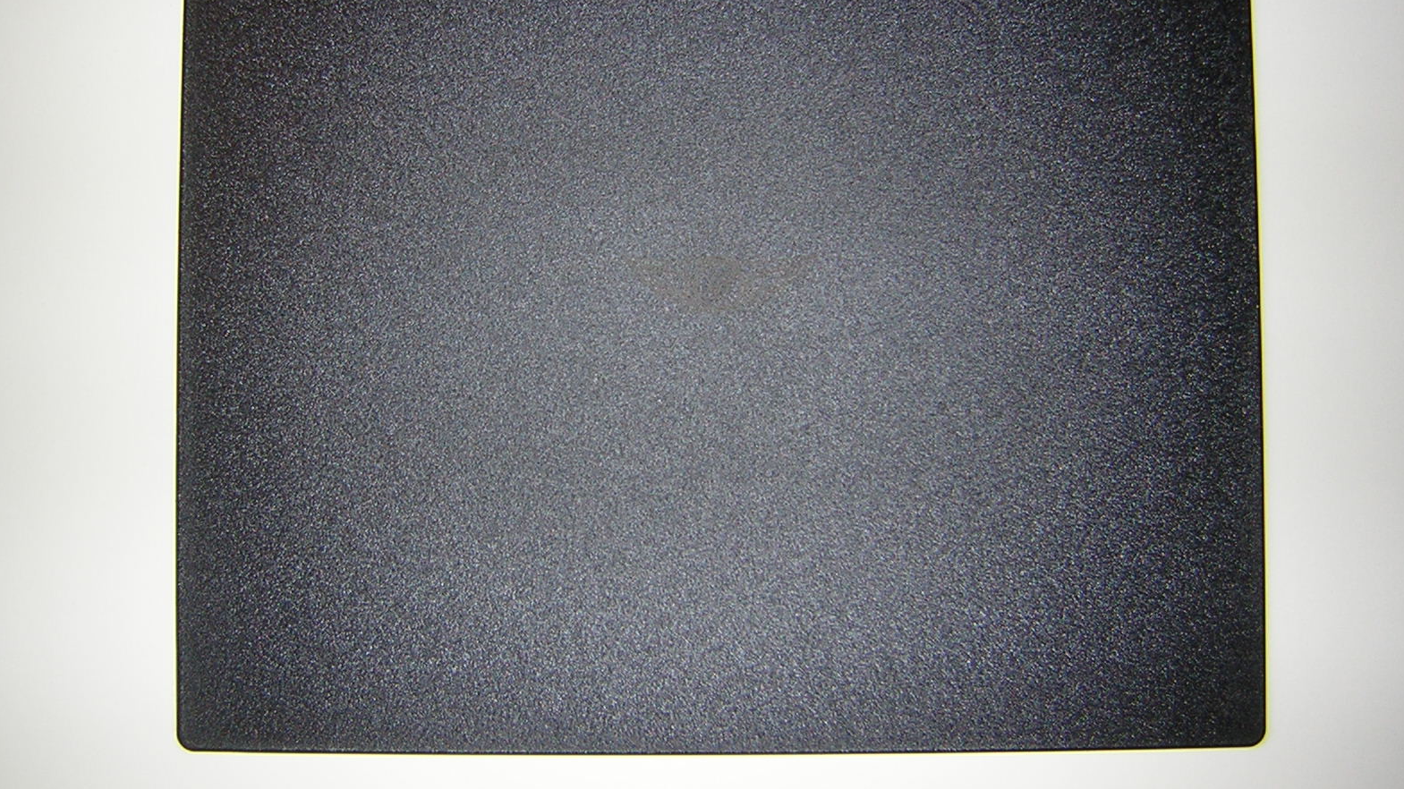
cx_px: 693
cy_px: 318
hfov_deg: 50.5
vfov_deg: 29.6
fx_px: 1489
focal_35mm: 40
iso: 50
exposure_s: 1/60.1
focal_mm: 4.7
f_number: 2.6
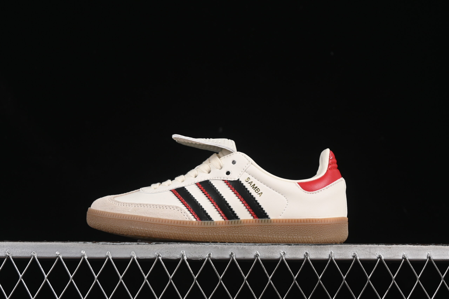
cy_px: 150
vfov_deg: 18.2
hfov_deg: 27.0
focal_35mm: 75
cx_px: 224
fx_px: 935
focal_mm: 50
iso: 160
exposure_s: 1/60
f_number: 8
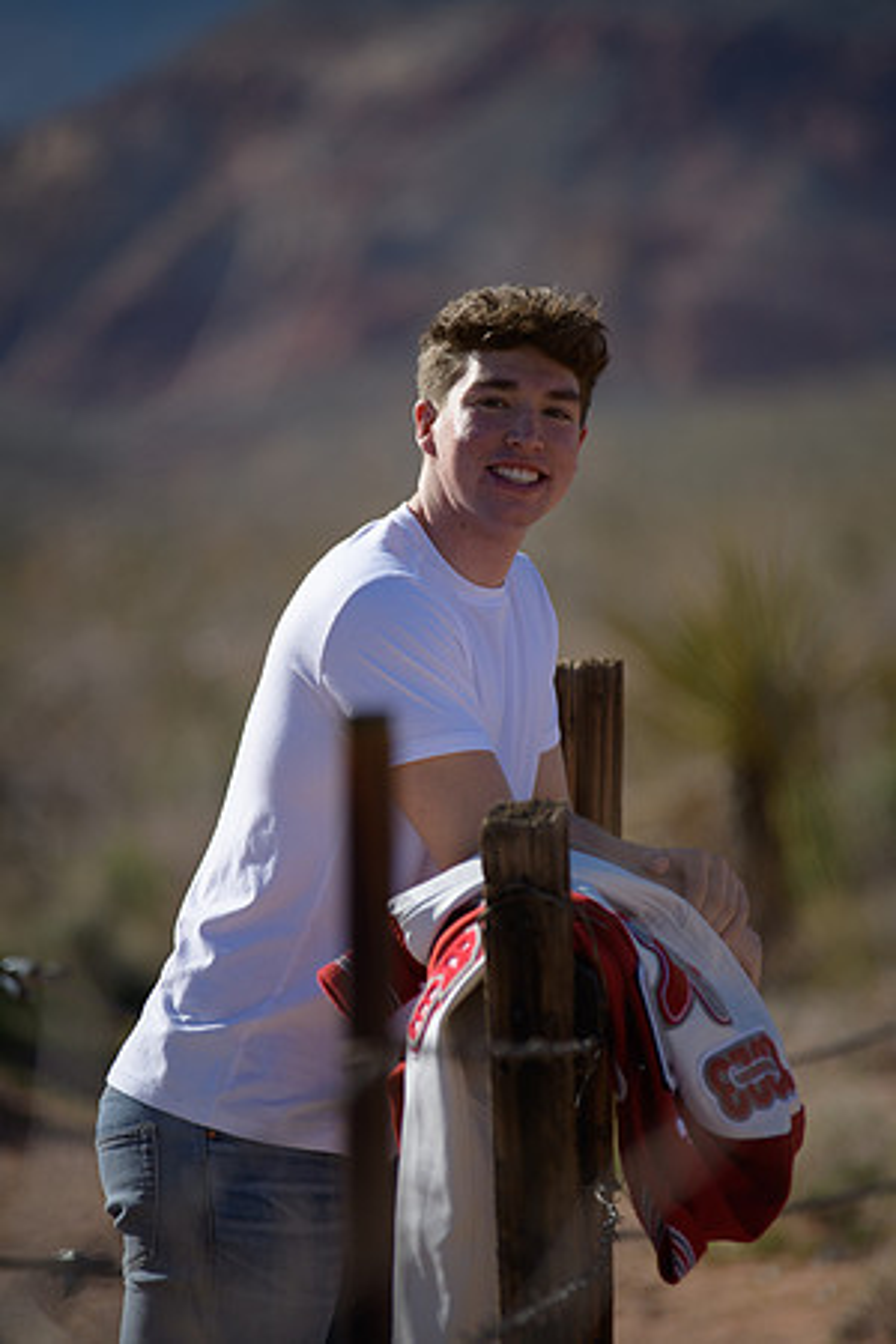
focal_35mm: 200
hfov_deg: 6.9
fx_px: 7466
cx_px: 448
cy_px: 672
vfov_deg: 10.3
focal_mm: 200
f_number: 2.8
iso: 200
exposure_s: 1/5000
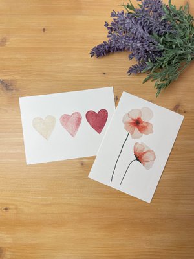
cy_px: 130
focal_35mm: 26
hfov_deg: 53.1
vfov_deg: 67.3
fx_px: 194
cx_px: 97
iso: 125
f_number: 1.6
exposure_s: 1/100
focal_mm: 4.2
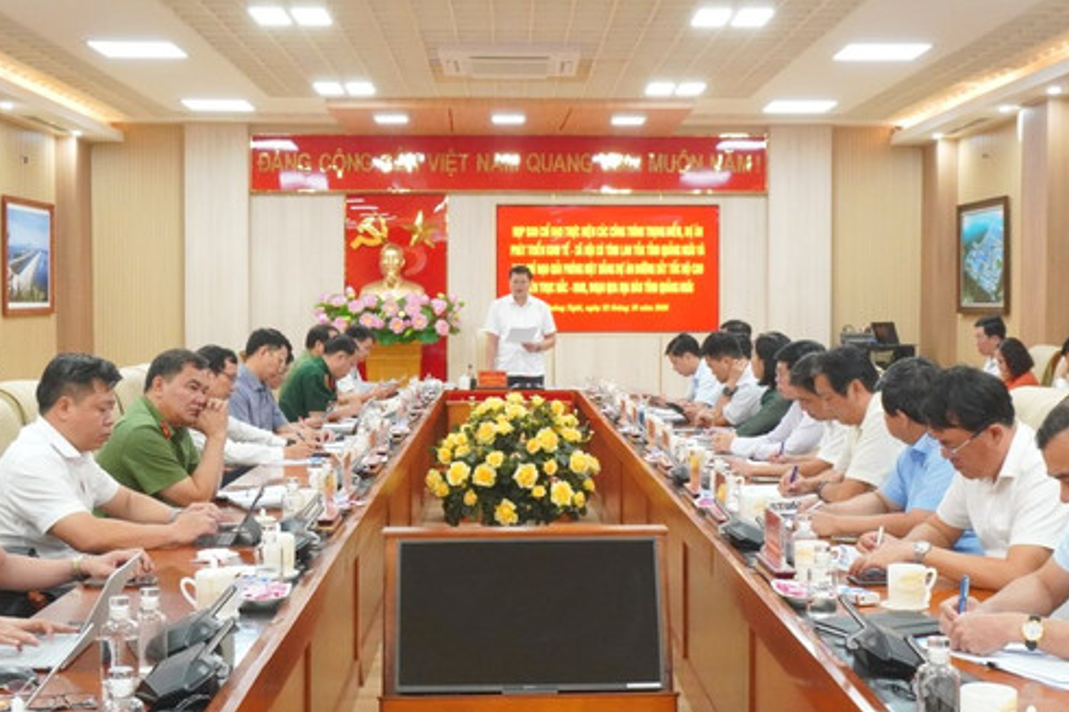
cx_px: 560
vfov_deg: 30.5
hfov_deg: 44.5
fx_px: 1306
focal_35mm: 44
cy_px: 368
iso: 3200
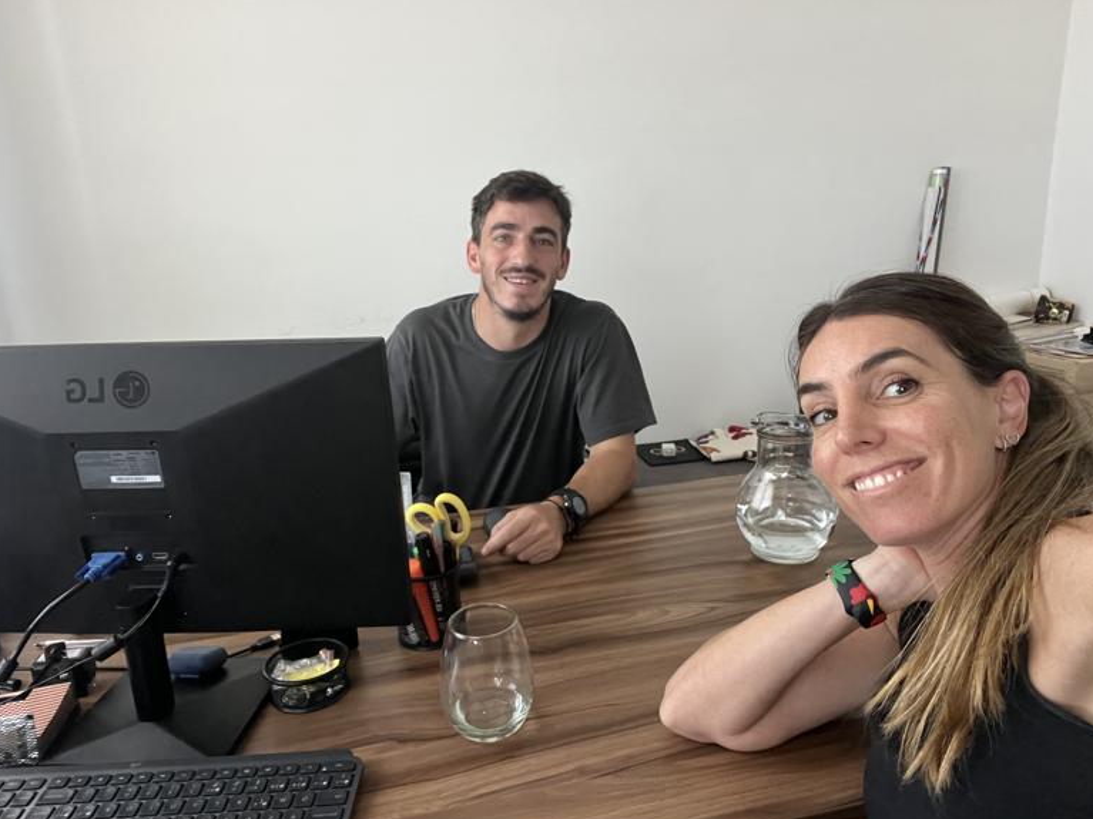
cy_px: 423
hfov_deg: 71.6
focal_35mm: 24
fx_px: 758
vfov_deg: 56.8
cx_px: 540
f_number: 2.2
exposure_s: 1/49
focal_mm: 2.71
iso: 400
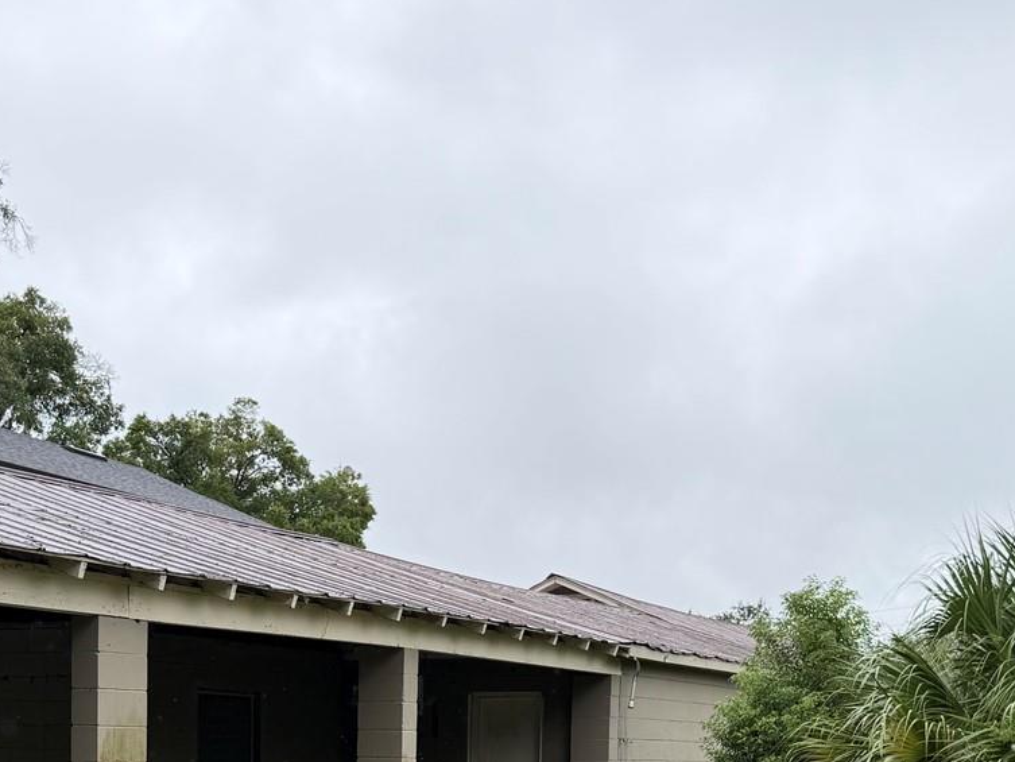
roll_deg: +0.4
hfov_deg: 37.4
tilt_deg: -1.7
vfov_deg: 26.8
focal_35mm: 51
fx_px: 1496
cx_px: 423
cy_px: 781
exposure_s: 1/1337
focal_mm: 6.76
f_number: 1.78
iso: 80
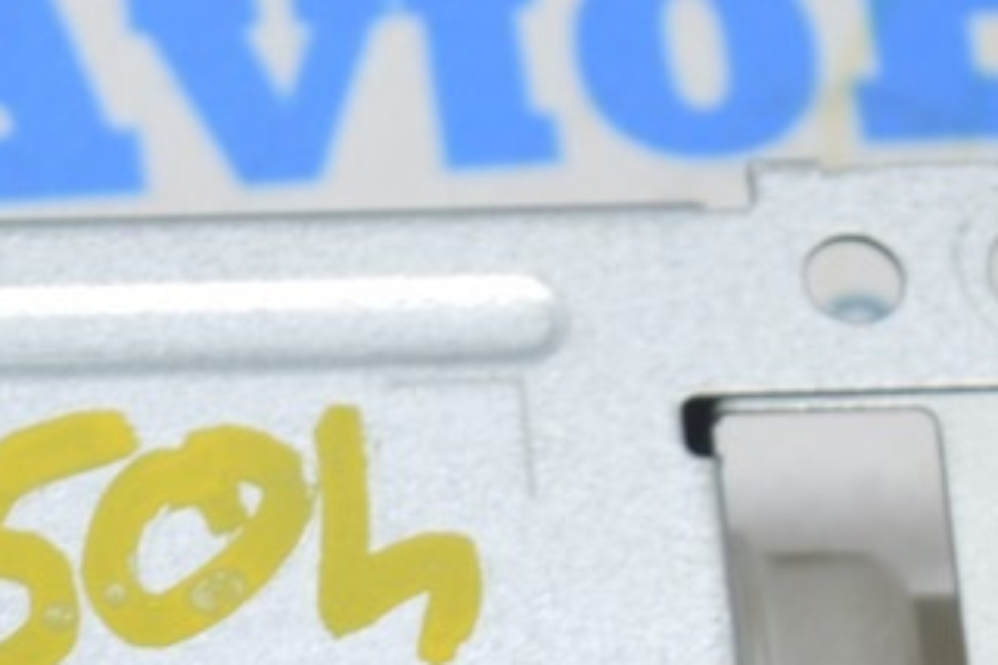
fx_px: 7279
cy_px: 359
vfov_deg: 5.2
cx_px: -81
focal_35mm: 263
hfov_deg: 7.8
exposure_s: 1/20
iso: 400
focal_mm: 55
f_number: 5.6
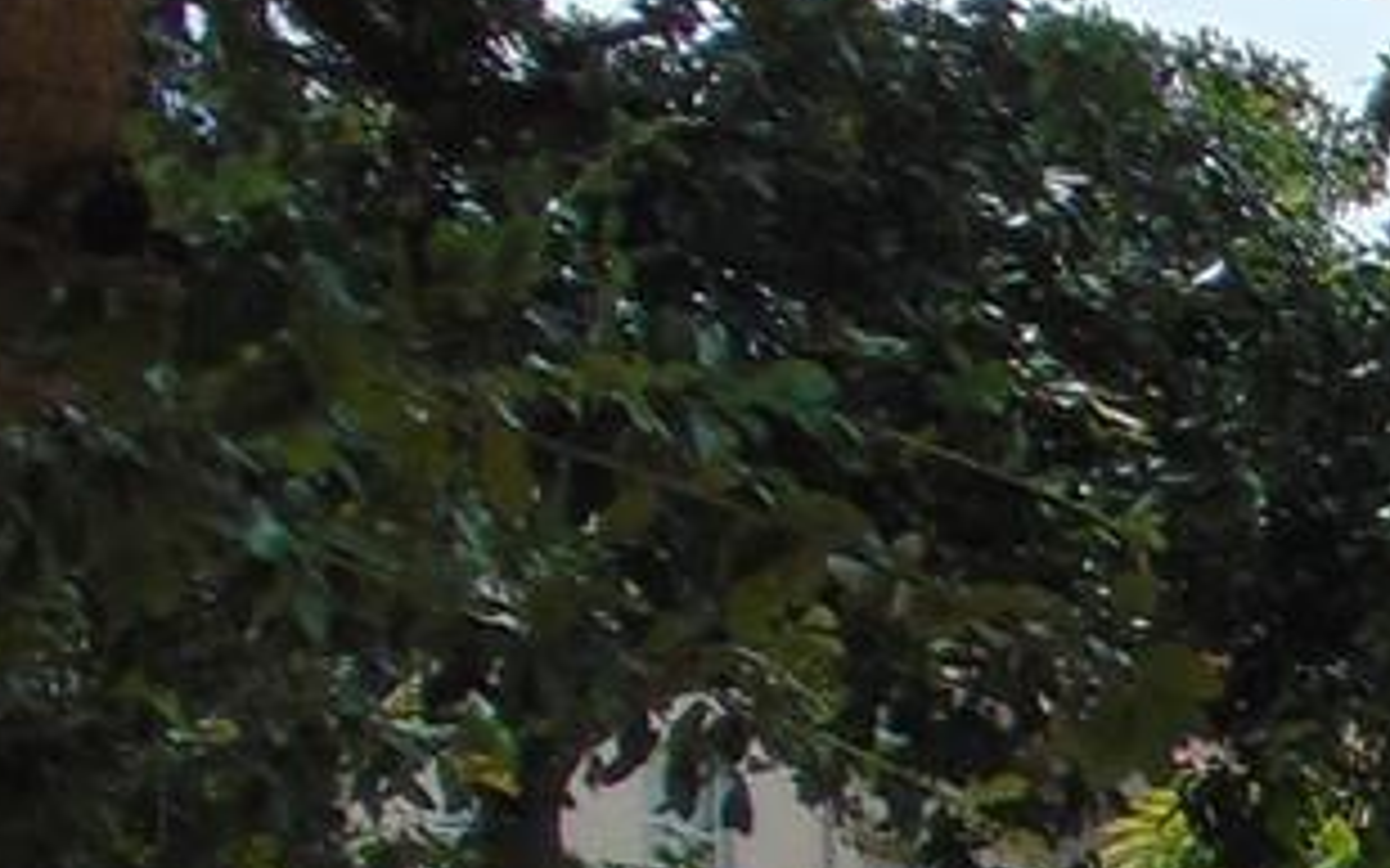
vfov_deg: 8.8
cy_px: 1979
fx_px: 5189
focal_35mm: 137
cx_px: 3383
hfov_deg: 12.1
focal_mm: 4.5
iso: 80
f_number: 7.7
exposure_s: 1/250
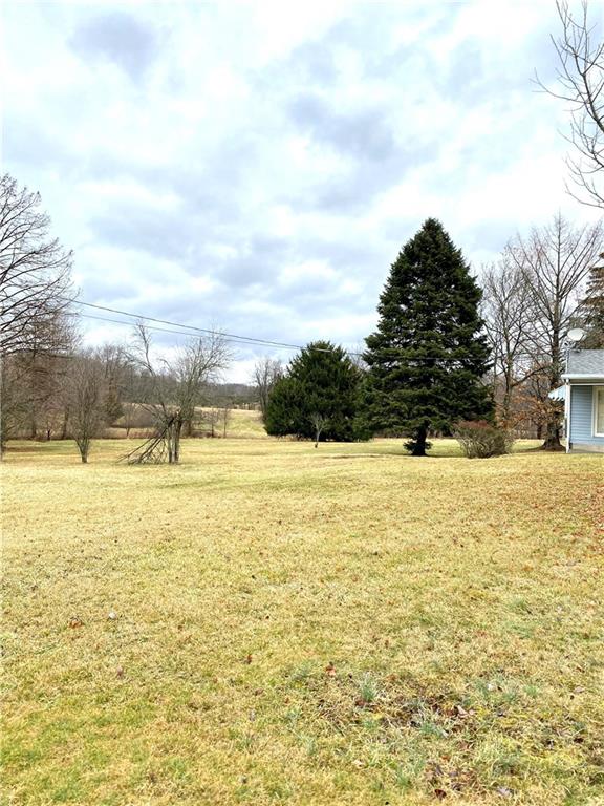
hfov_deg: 53.1
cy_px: 403
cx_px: 302
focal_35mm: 26
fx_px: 605
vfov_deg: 67.3
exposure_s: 1/1072
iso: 32
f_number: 1.8
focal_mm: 4.25
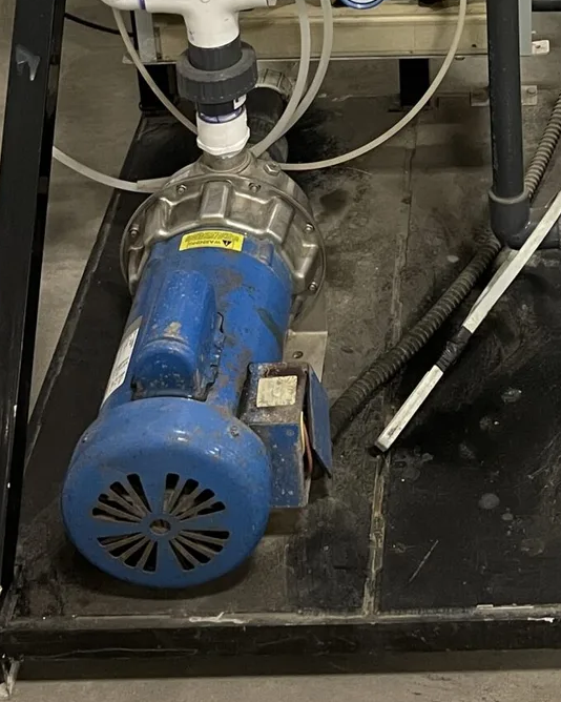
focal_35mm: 76
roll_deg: +0.6
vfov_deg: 22.5
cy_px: -201
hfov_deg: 19.7
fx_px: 1578
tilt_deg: -22.4
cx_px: 540
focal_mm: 4.2
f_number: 1.6
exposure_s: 1/60
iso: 400
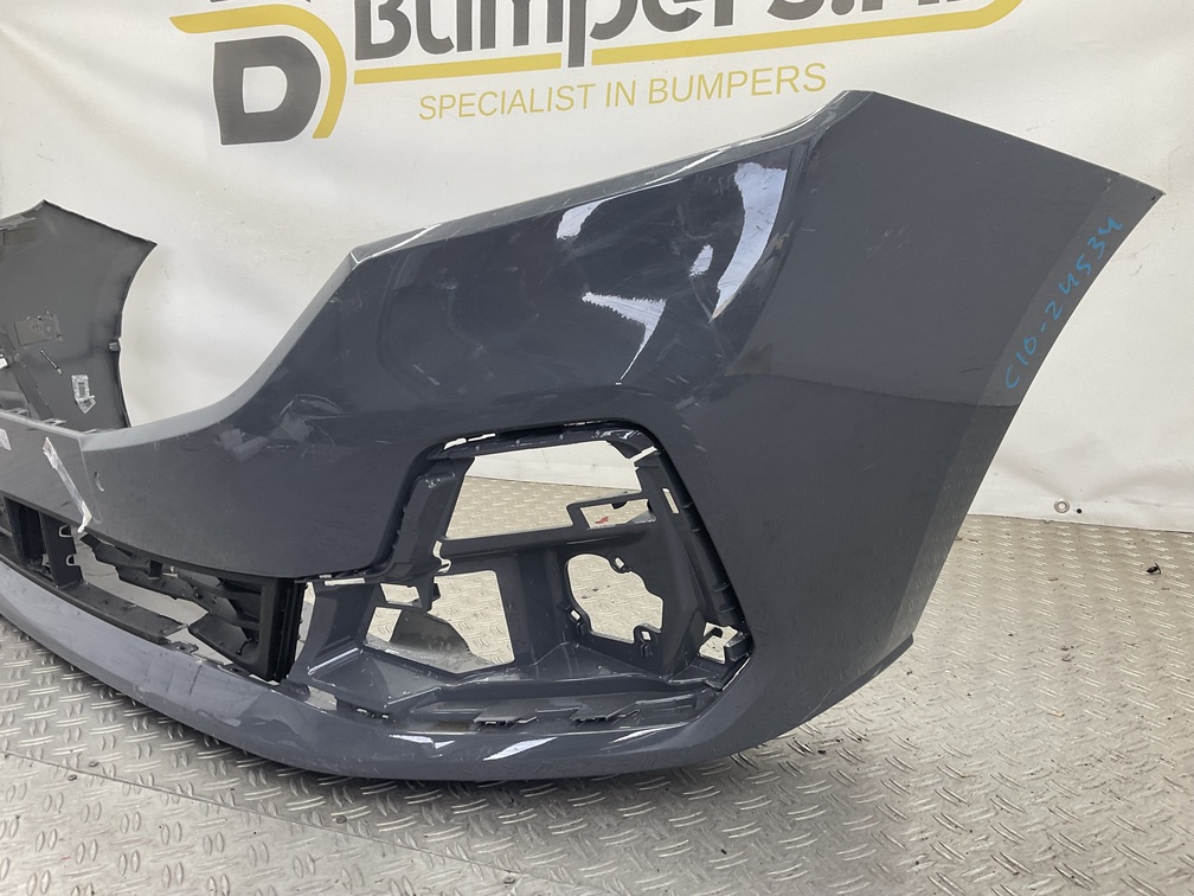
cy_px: 448
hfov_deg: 61.7
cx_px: 597
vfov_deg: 48.2
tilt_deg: -12.4
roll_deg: -0.7
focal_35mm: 29
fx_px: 1000
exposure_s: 1/120
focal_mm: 3
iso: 32
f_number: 1.8
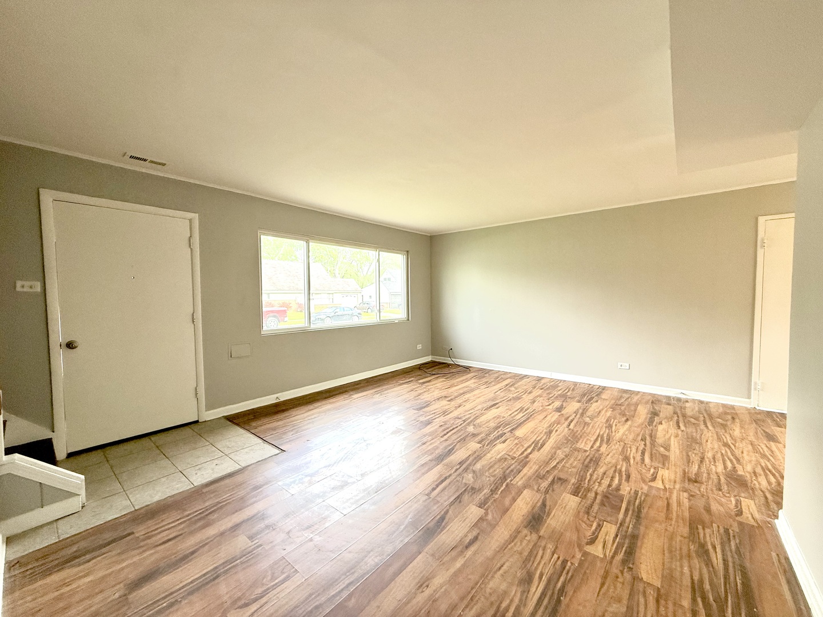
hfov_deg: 102.1
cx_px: 412
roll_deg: +0.8
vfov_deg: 85.7
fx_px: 333
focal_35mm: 14
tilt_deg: -1.8
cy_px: 308
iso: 160
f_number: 2.2
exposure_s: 1/99
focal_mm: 2.22
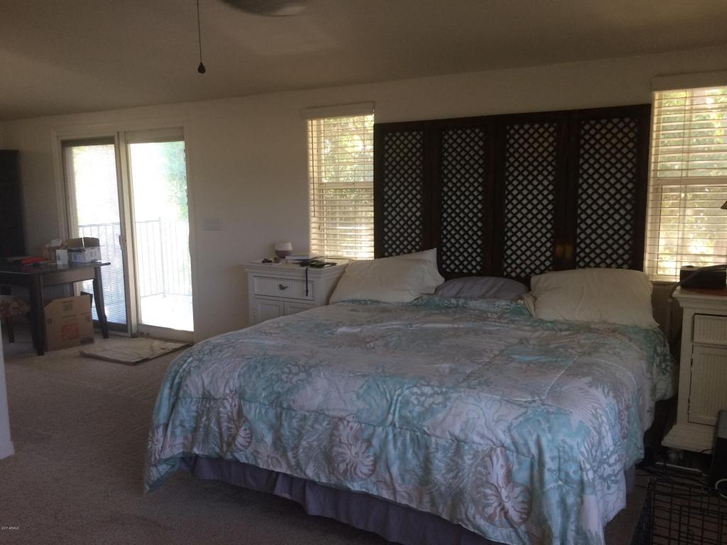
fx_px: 609
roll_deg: +3.0
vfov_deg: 48.2
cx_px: 364
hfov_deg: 61.7
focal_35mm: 29
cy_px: 272
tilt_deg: -9.8
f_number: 2.2
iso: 80
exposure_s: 1/30
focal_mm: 4.15
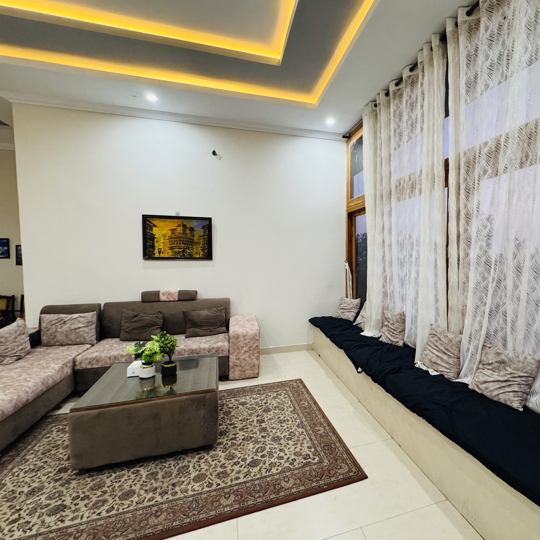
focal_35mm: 17
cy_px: 268
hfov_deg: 83.0
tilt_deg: -2.7
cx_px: 324
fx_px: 300
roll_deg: +0.0
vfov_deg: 84.0
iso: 320
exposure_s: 1/50
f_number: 2.2
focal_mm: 2.22
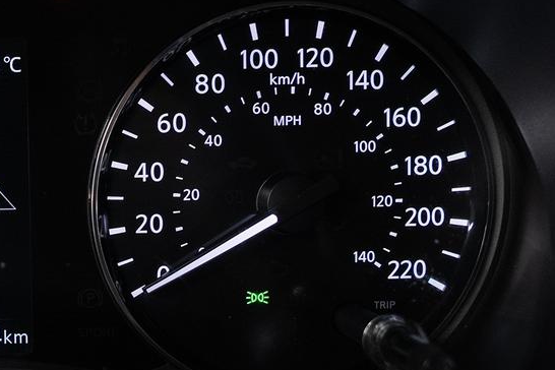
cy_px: 235
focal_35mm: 77
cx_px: -44
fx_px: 1187
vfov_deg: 17.7
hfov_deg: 24.7
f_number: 3.5
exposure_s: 1/40
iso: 800
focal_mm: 24
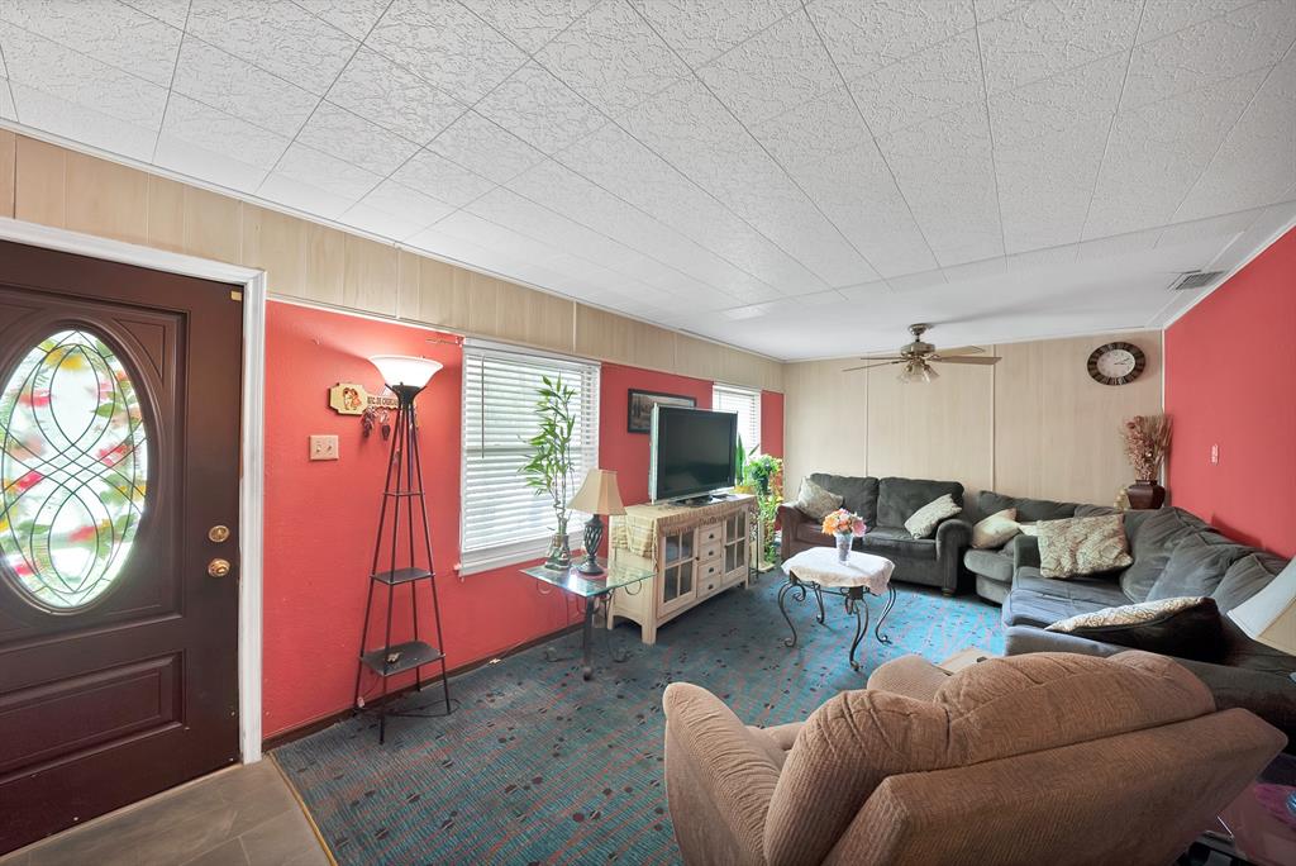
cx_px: 648
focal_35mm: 12
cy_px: 433
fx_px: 432
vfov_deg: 90.1
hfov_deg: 112.6
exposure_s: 1/1.25
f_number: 9
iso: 640
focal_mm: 12
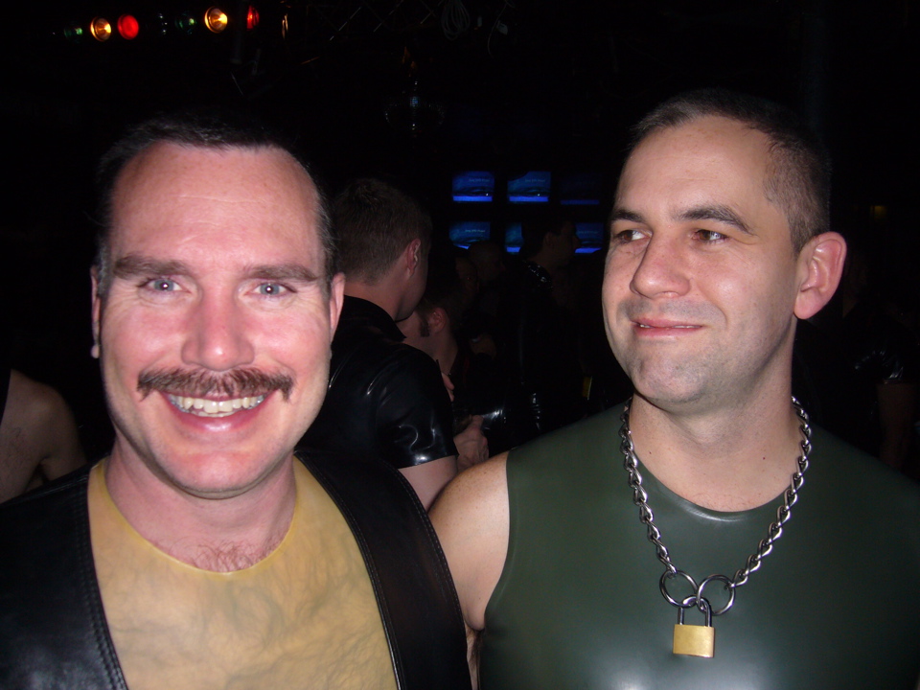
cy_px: 345
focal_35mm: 35
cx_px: 460
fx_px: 930
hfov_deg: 52.6
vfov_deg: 40.7
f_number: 2.8
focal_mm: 5.8
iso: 100
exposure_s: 1/60
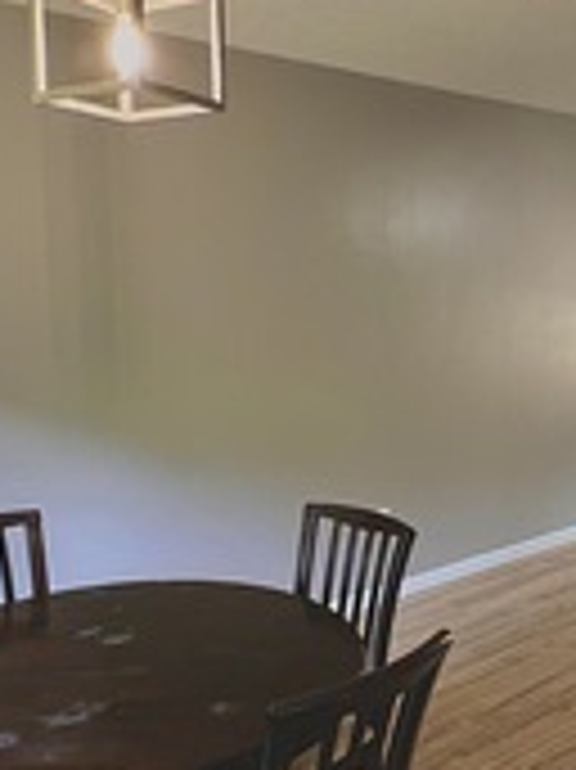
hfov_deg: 37.5
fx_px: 844
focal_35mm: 38
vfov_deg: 49.0
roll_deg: -0.3
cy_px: 410
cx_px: 353
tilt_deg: -7.6
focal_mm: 1.57
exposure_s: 1/62
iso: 250
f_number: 1.8
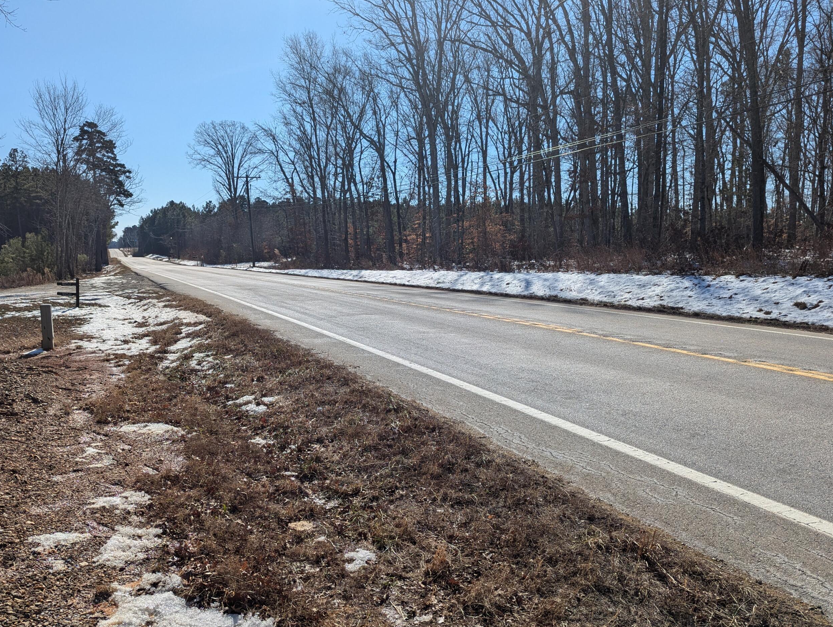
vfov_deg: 48.2
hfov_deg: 61.6
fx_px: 699
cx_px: 405
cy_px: 347
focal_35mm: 29
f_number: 1.85
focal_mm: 6.81
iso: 44
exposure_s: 1/3650
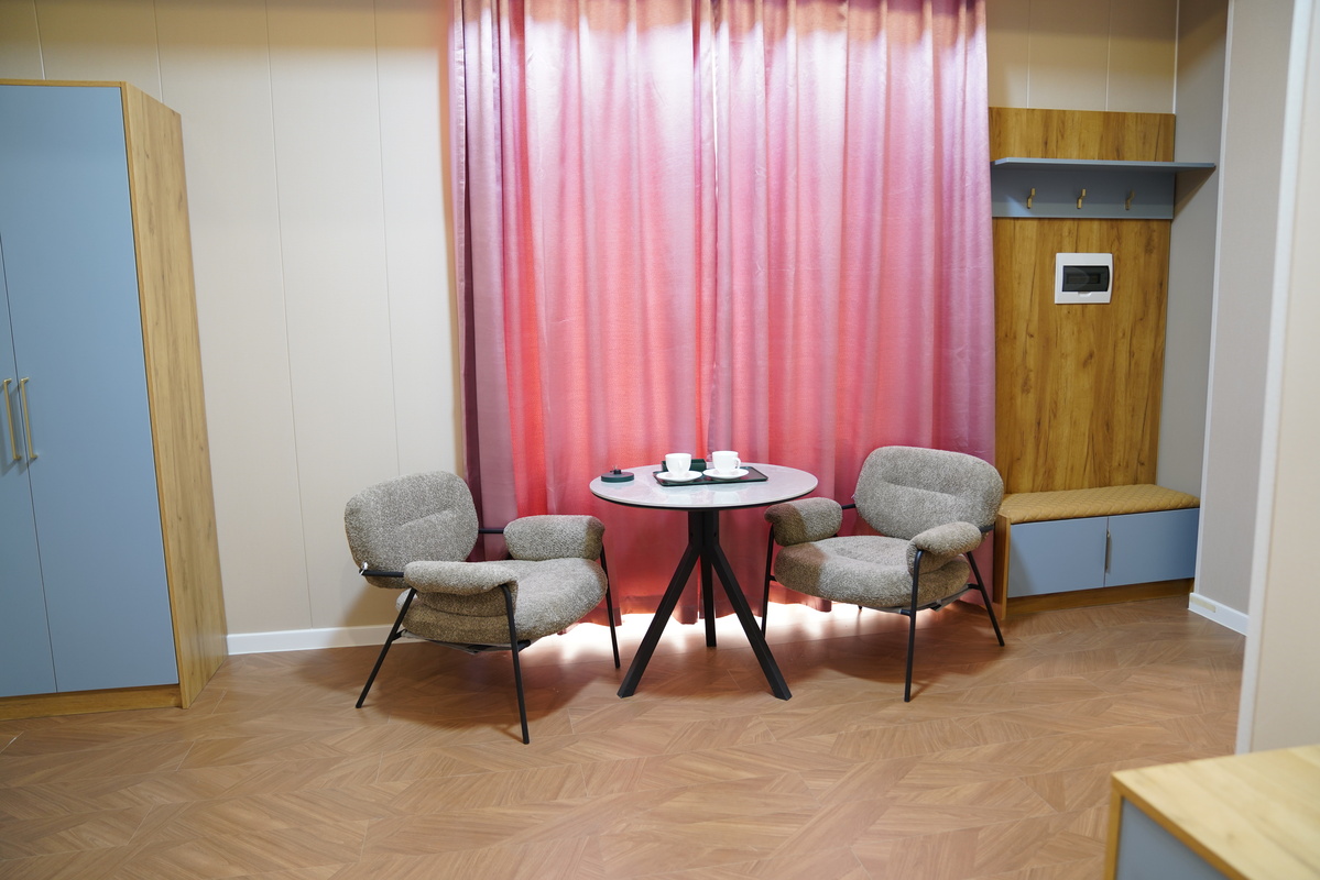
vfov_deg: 53.2
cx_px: 660
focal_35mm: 24
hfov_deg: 73.7
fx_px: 880
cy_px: 440
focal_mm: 24
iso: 640
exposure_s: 1/30
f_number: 2.8
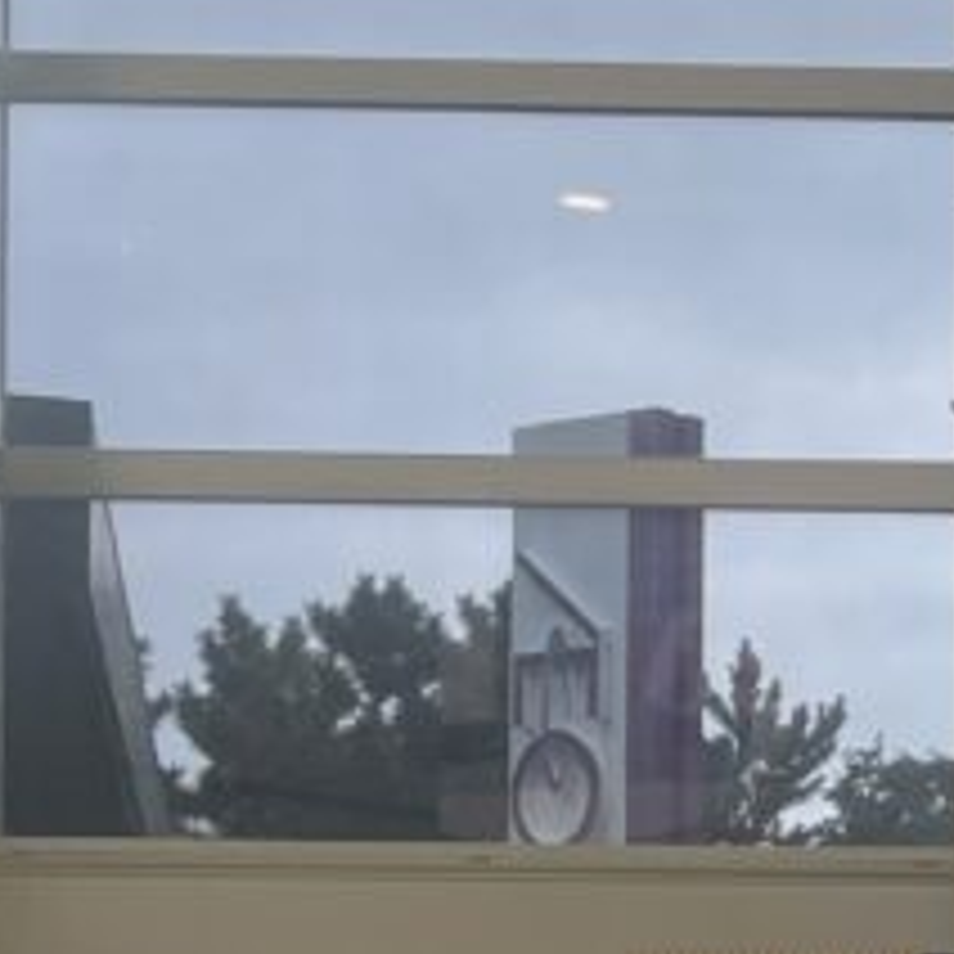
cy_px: 1372
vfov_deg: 12.1
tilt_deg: +0.6
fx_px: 4334
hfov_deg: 10.9
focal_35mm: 139
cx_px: 2210
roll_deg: +0.1
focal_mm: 4.2
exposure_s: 1/155
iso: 32
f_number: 1.6
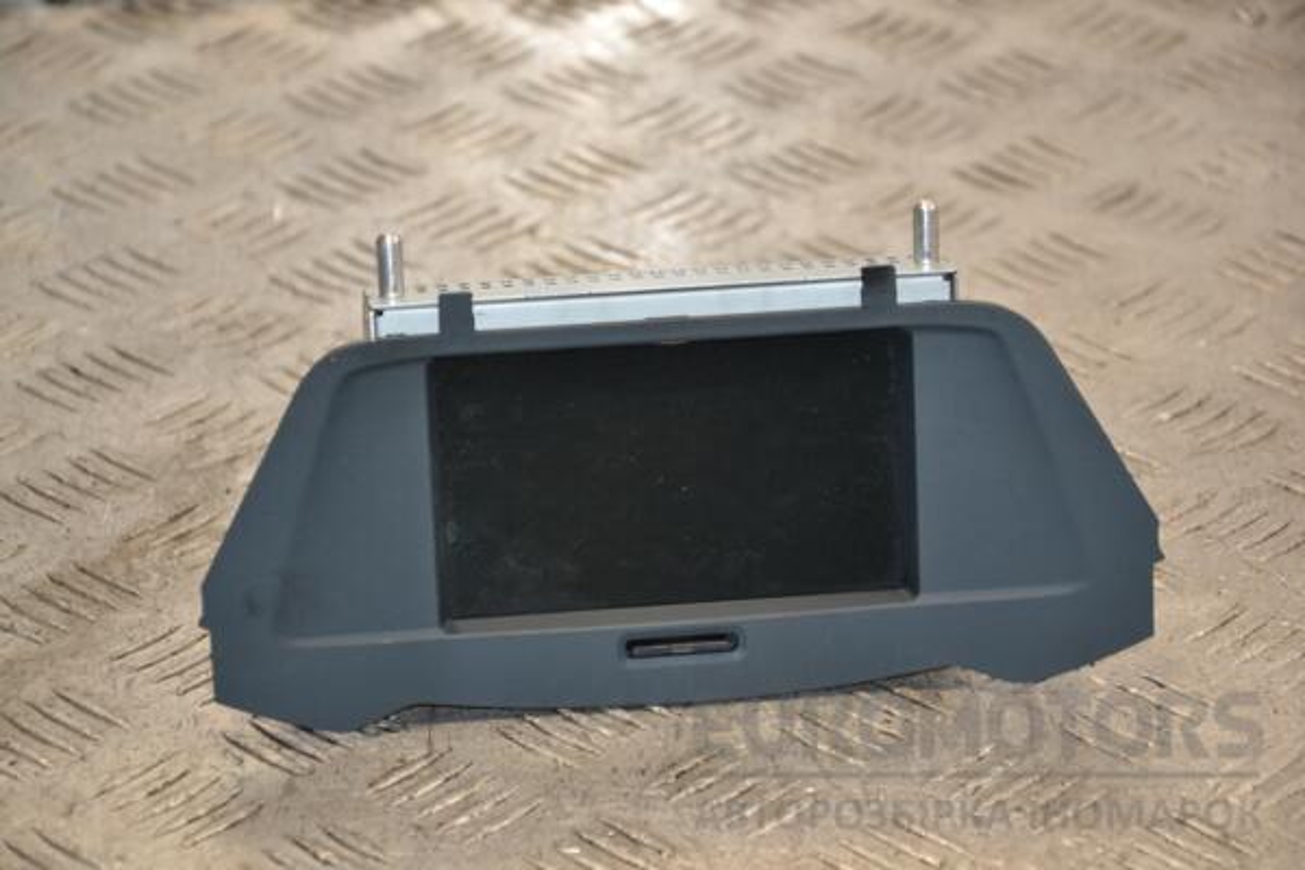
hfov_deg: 14.9
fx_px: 5002
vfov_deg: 9.9
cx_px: 652
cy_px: 435
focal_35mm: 138
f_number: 5.6
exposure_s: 1/125
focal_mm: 92
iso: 800
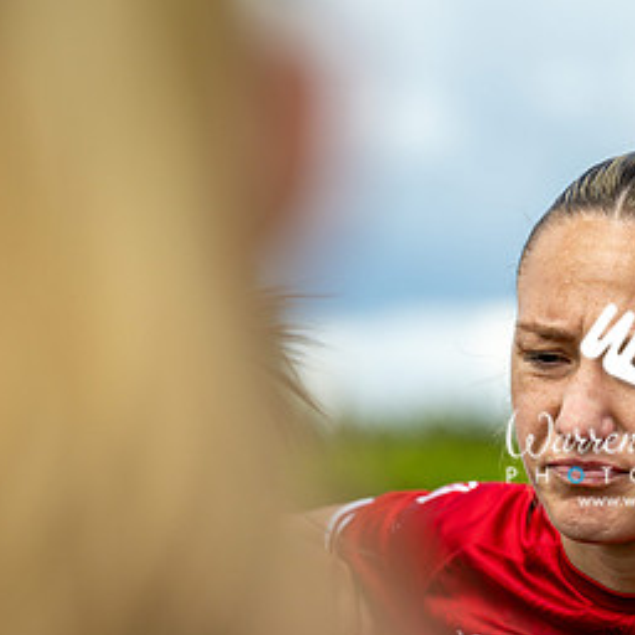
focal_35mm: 289
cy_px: 398
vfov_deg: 6.1
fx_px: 5998
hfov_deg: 6.0
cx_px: 667
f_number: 4
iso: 100
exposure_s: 1/1250
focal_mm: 150
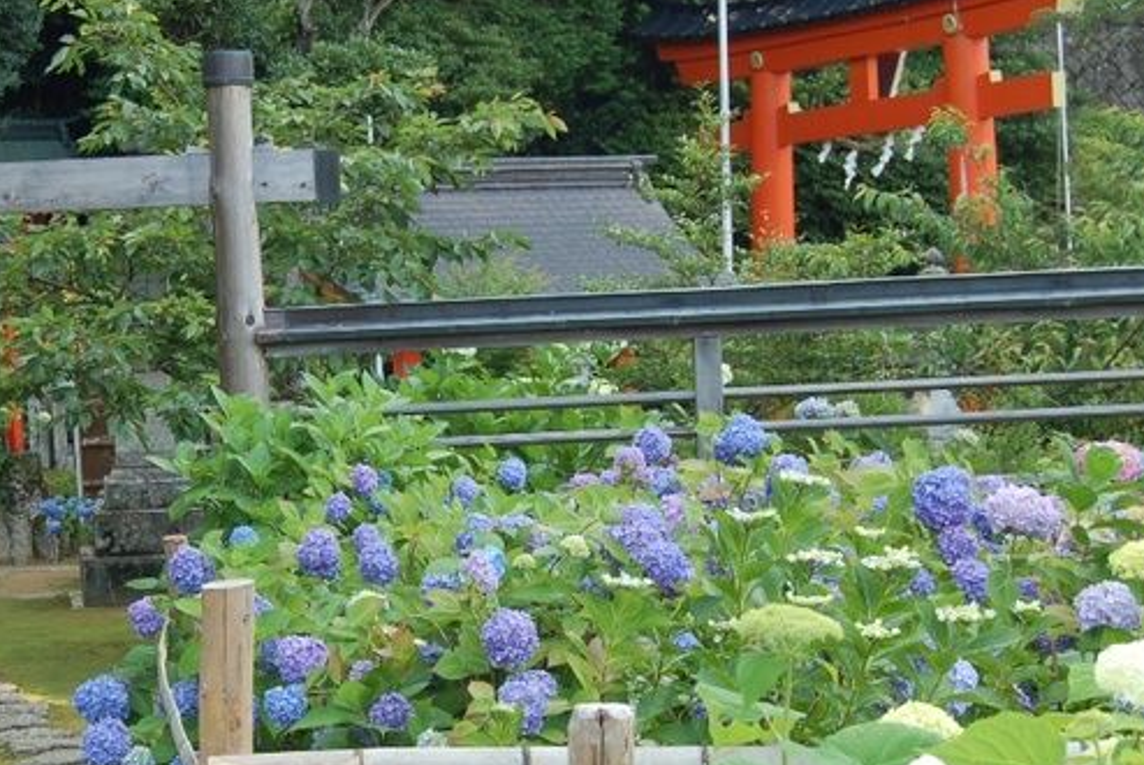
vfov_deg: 16.3
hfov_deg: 24.0
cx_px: 307
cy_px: 494
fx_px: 2671
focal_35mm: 84
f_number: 6.3
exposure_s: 1/160
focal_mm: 34
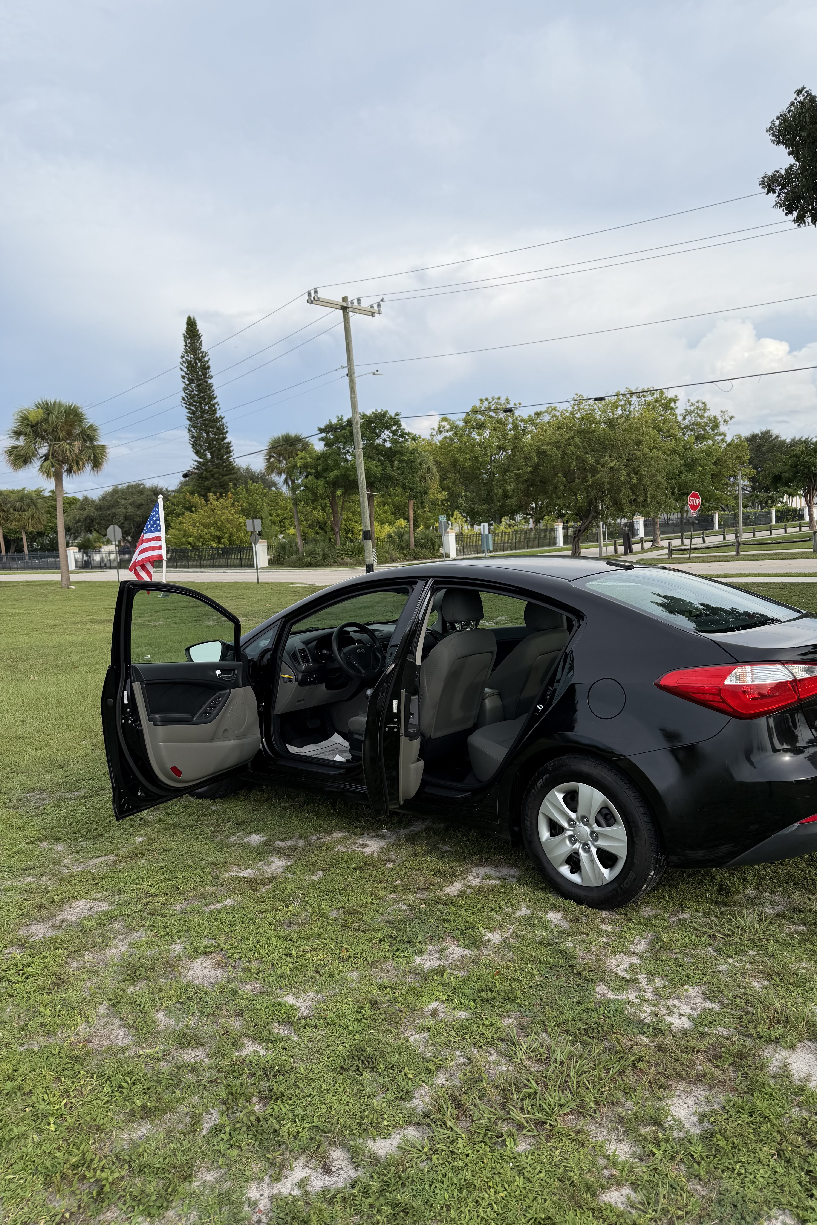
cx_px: 457
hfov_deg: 51.2
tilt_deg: -5.9
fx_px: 851
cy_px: 612
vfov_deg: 71.5
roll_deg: +3.5
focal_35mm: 25
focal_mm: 6.76
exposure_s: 1/3953
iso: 80
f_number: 1.78
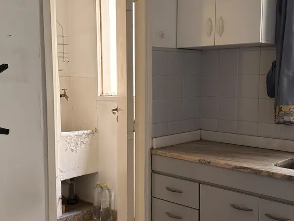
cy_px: 122
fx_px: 408
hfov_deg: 39.6
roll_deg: +0.5
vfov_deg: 30.3
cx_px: 156
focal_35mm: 48
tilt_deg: -6.3
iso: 250
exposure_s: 1/50
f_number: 1.78
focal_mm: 6.76
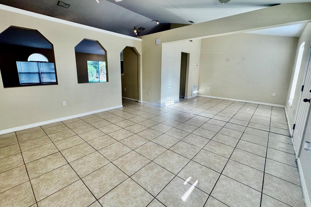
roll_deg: -1.2
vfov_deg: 73.7
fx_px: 138
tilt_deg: -11.8
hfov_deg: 96.7
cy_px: 97
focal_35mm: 16
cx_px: 153
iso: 80
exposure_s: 1/120
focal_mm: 2.22
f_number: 2.2
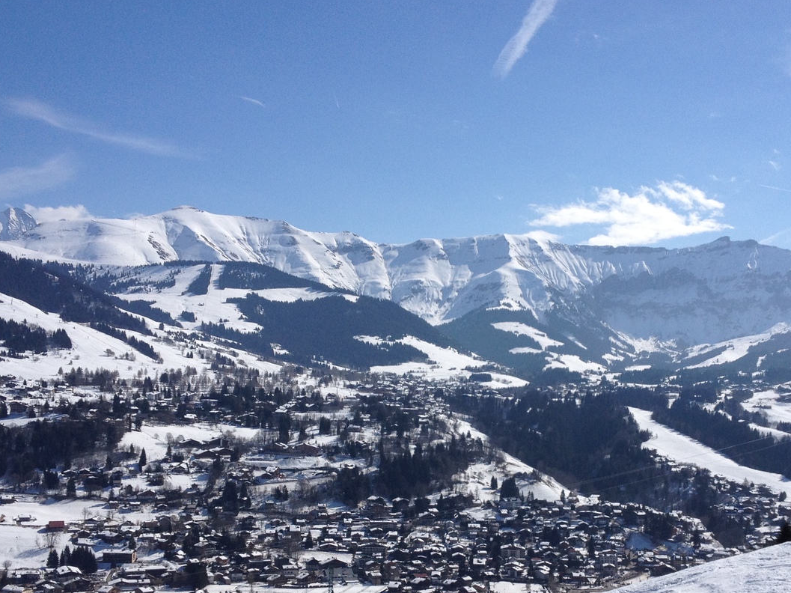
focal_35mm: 53
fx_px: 1211
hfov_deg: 36.1
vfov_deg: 27.3
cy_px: 410
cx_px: 474
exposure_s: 1/4608
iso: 64
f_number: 2.4
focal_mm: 4.28
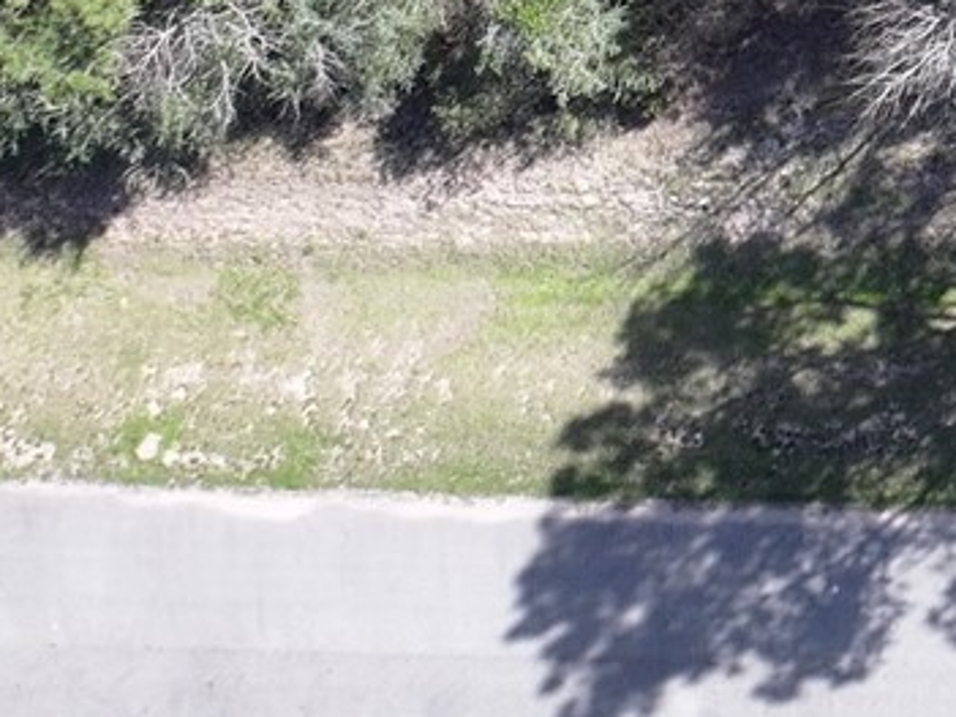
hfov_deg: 11.5
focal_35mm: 140
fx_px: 3865
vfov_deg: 9.9
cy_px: -647
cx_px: 2325
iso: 100
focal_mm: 12.29
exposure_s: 1/500
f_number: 2.8
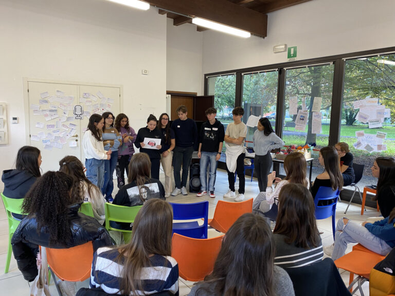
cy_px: 148
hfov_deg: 67.3
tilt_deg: -7.3
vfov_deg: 53.1
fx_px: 297
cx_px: 198
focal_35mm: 26
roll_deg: -1.7
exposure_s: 1/50
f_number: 1.8
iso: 80
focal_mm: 4.25
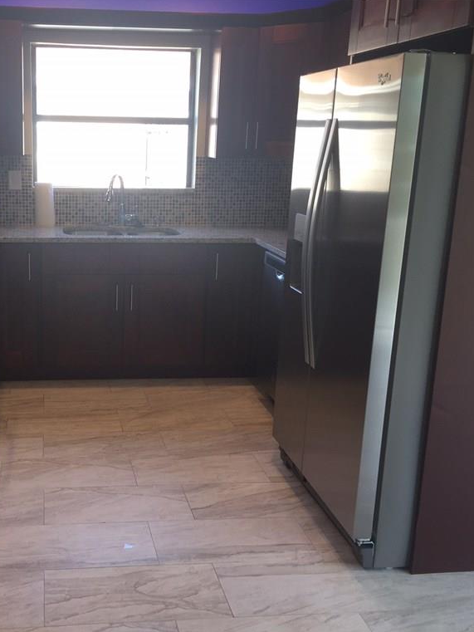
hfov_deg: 35.9
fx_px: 712
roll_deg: -1.0
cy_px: 315
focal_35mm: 39
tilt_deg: -14.2
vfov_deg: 47.9
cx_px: 112
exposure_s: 1/60
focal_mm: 4.15
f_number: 2.2
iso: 32
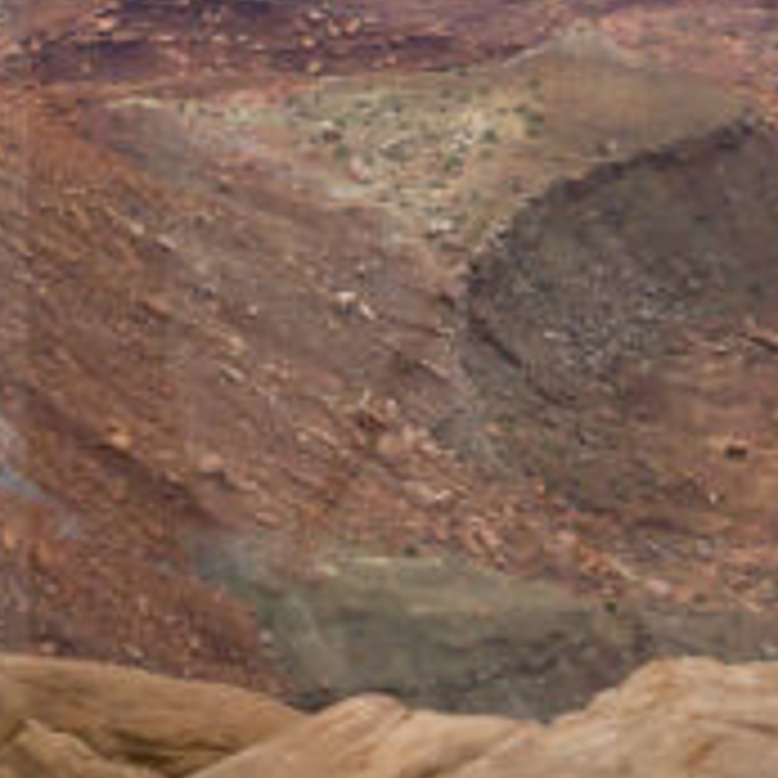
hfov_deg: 14.3
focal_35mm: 121
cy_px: -443
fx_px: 3077
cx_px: 688
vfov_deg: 13.5
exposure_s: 1/250
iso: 400
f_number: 7.1
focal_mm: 16
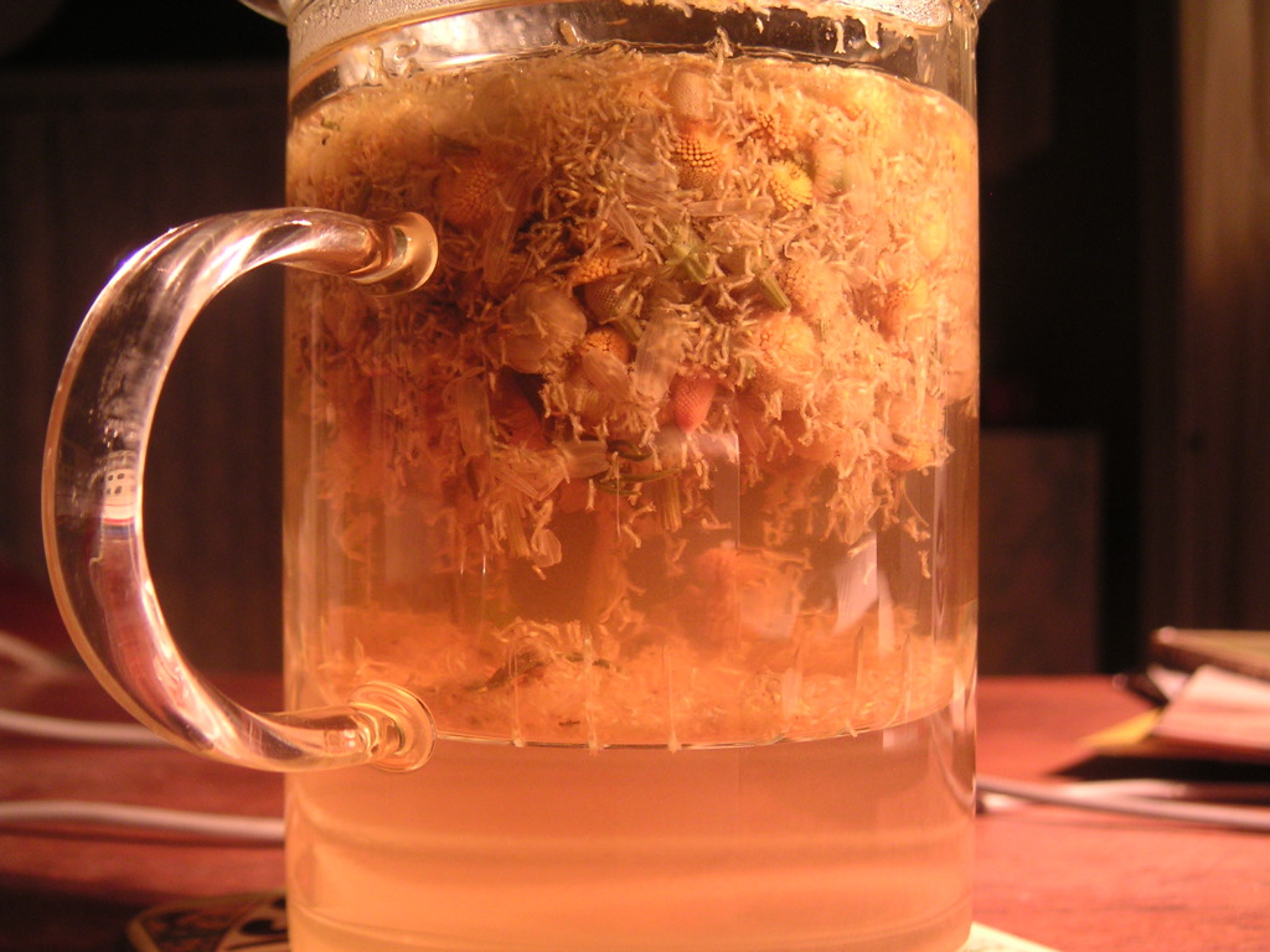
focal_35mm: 38
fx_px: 1394
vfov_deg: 37.7
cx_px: 635
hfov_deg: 49.0
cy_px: 476
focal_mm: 6
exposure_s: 1/2
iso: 100
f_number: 2.8
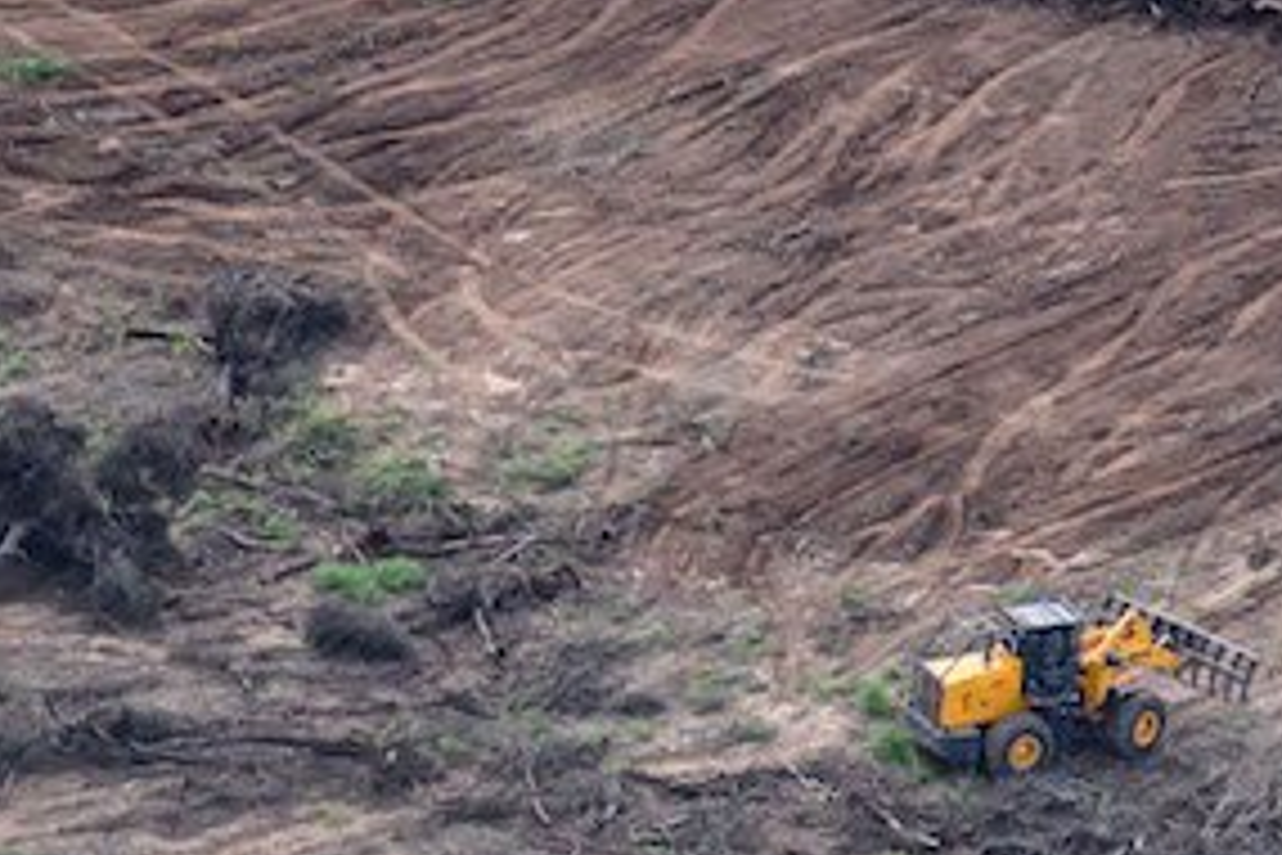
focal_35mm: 337
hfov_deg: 6.1
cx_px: 1754
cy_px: 398
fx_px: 12000
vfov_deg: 4.1
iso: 1400
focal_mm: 120
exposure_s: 1/1000
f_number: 4
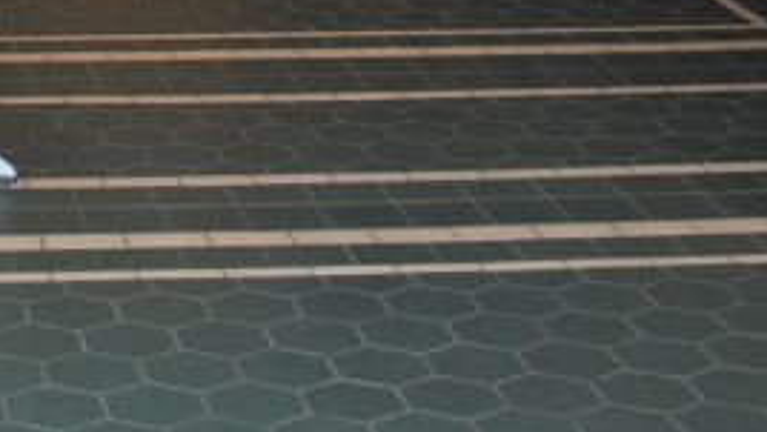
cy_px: -476
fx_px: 2197
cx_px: -97
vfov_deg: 10.2
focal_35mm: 108
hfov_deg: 18.9
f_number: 3.5
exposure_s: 1/60
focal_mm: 18
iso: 200
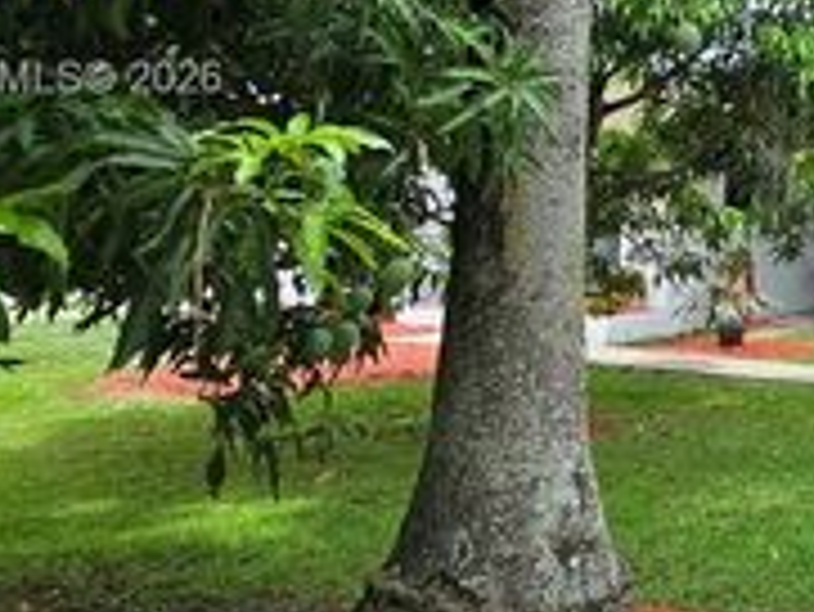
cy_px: 81
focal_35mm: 46
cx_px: 1102
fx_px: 1082
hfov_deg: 30.6
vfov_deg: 30.4
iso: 100
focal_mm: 2.2
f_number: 2.2
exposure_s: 1/2000
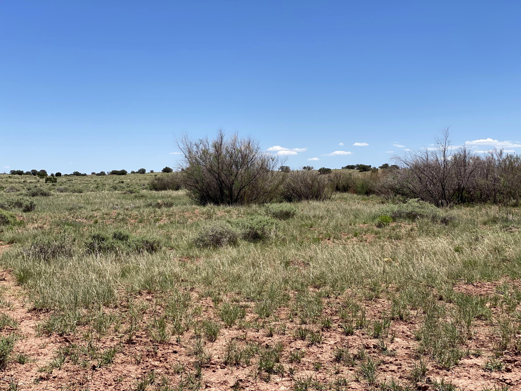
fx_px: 783
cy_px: 196
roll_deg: -0.3
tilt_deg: -1.2
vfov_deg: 28.0
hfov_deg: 36.8
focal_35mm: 52
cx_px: 260
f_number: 2
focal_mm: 6
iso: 20
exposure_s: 1/1996
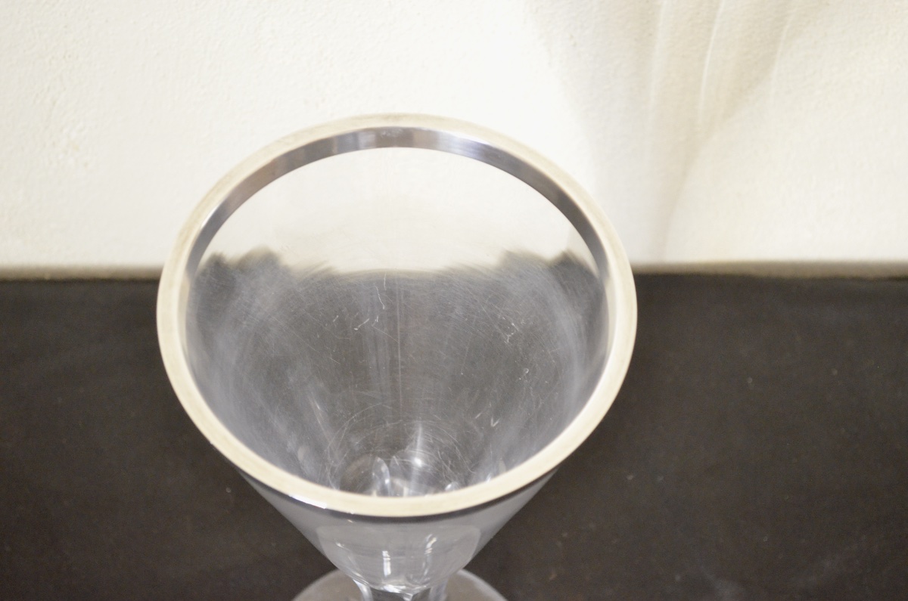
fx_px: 2077
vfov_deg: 16.5
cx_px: 454
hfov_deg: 24.7
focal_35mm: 82
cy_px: 300
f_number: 5.6
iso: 3200
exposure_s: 1/30
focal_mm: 55
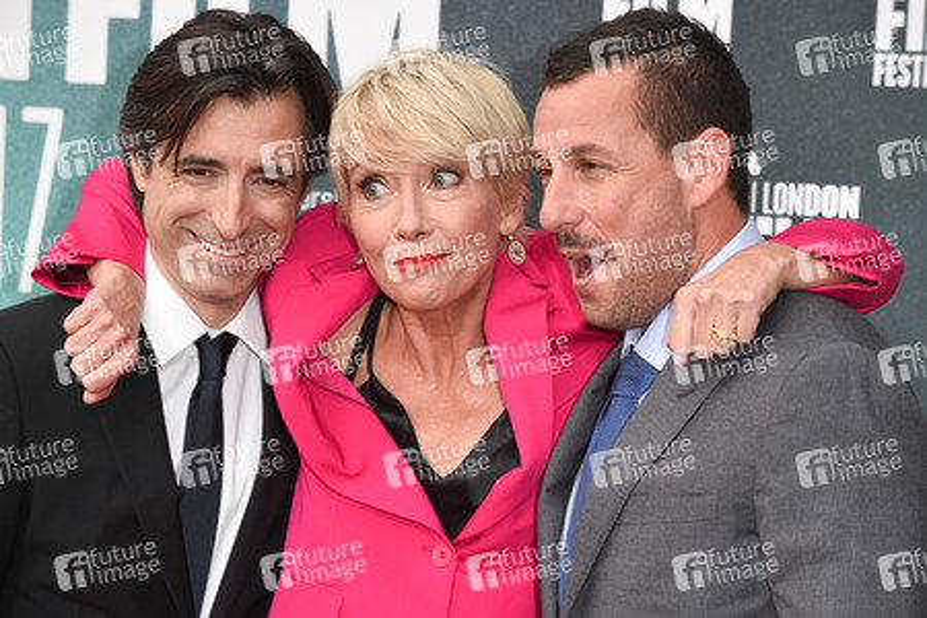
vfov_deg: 10.2
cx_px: 464
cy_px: 309
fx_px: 3476
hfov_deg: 15.2
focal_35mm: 135
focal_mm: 135
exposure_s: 1/250
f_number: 6.3
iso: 400
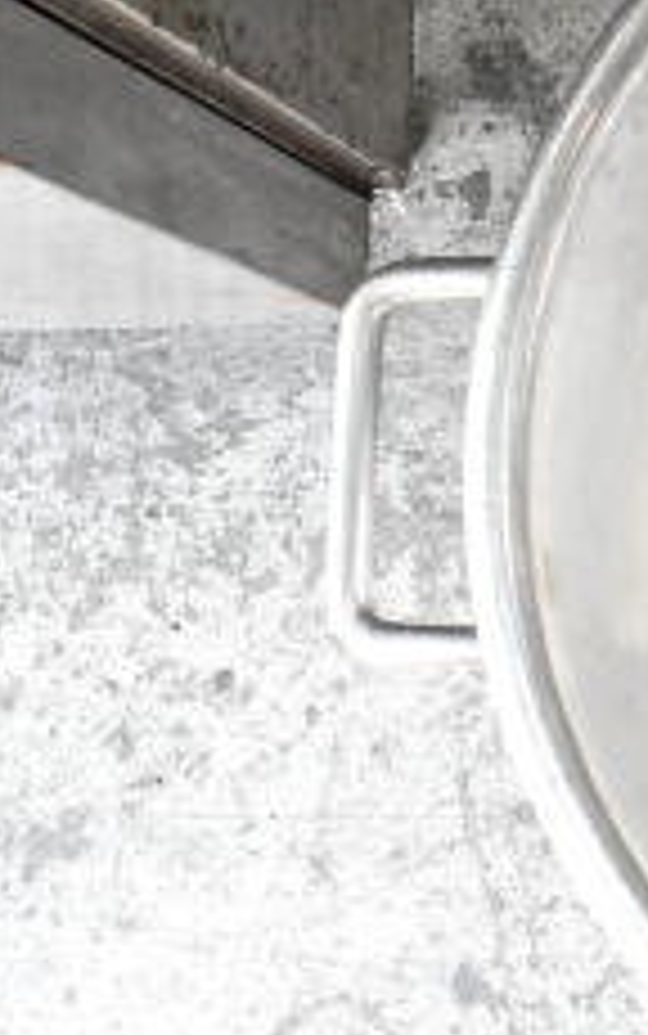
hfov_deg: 15.2
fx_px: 2060
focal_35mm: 73
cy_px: 439
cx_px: 1206
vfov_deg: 28.2
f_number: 8
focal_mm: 18
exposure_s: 1/250
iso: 1600
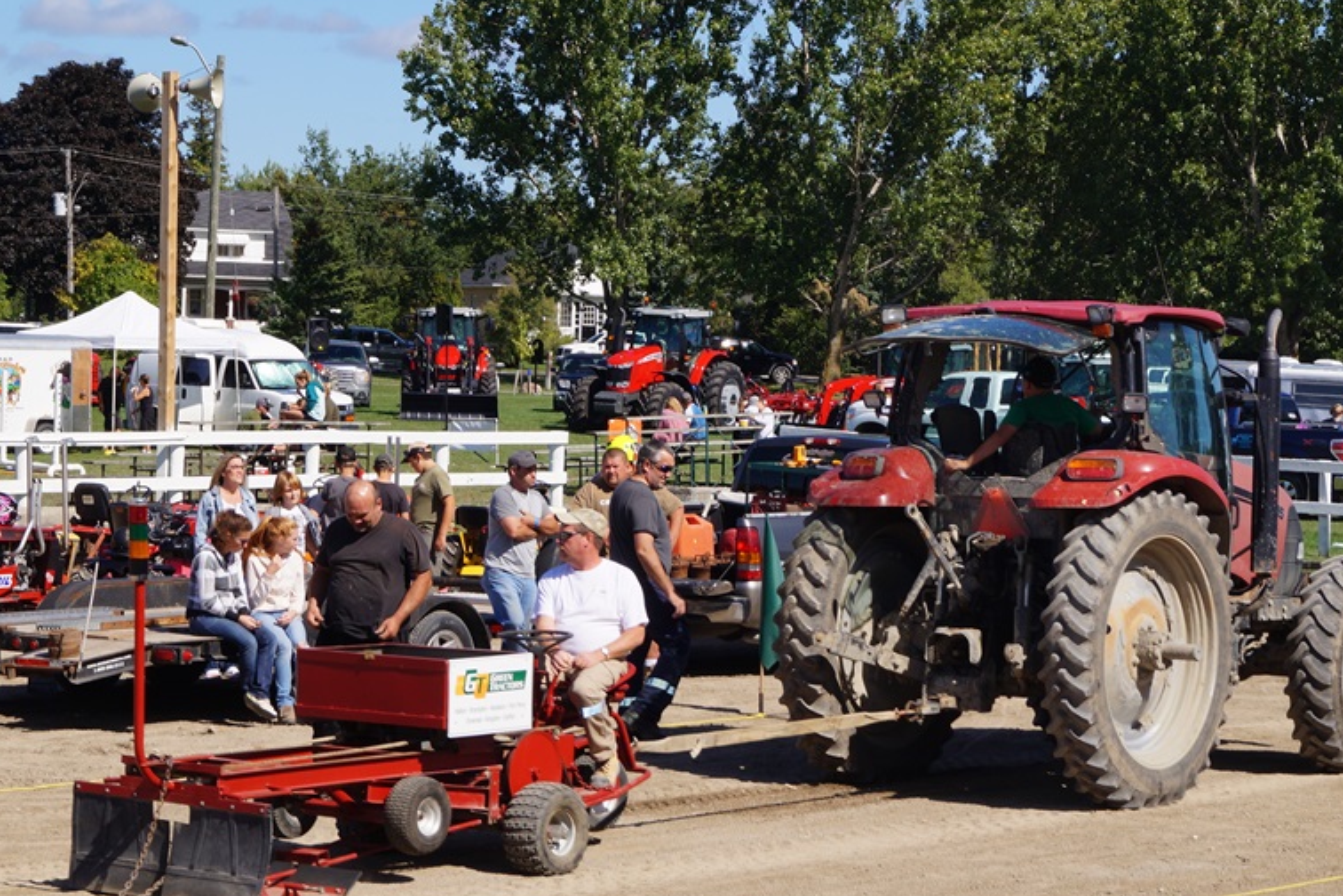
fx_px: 4166
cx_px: 616
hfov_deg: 18.3
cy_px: 505
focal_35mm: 112
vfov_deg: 12.3
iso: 100
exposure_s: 1/125
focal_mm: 55
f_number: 13
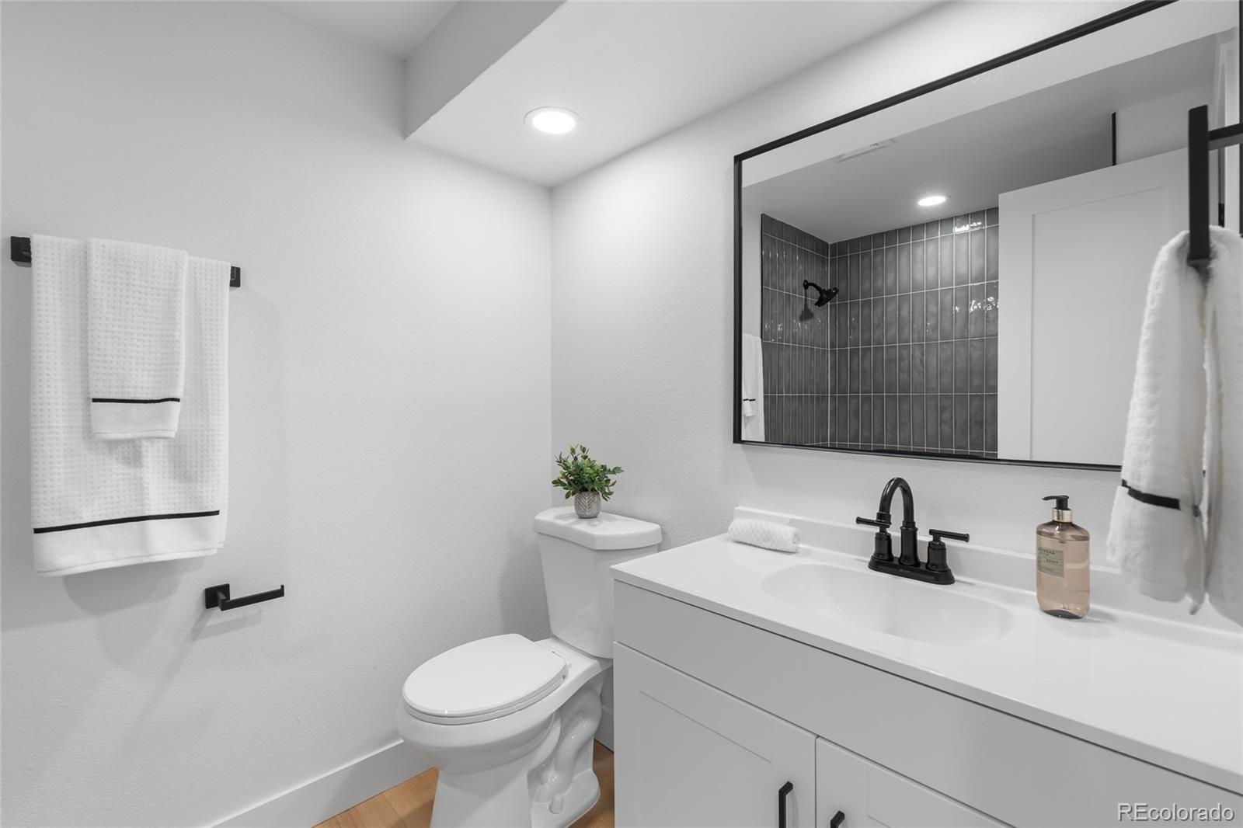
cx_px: 622
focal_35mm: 16
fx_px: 570
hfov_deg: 95.0
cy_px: 414
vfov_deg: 72.0
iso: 200
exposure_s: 1/3
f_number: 8
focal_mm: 16.5
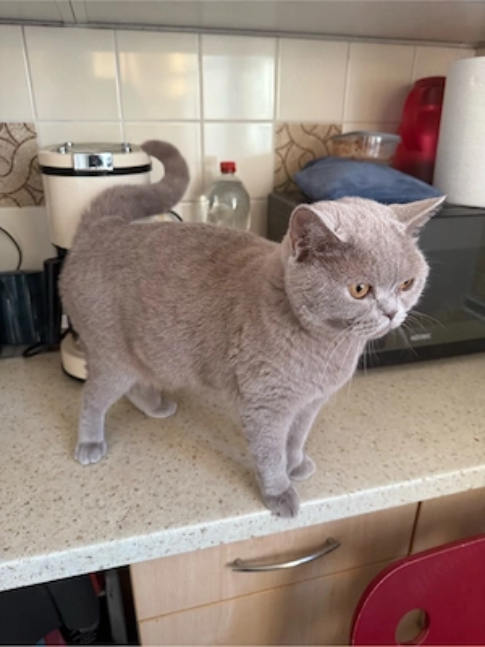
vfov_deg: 71.6
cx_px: 242
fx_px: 448
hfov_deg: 56.8
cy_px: 324
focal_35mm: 24
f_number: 1.78
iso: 200
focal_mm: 6.76
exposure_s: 1/64
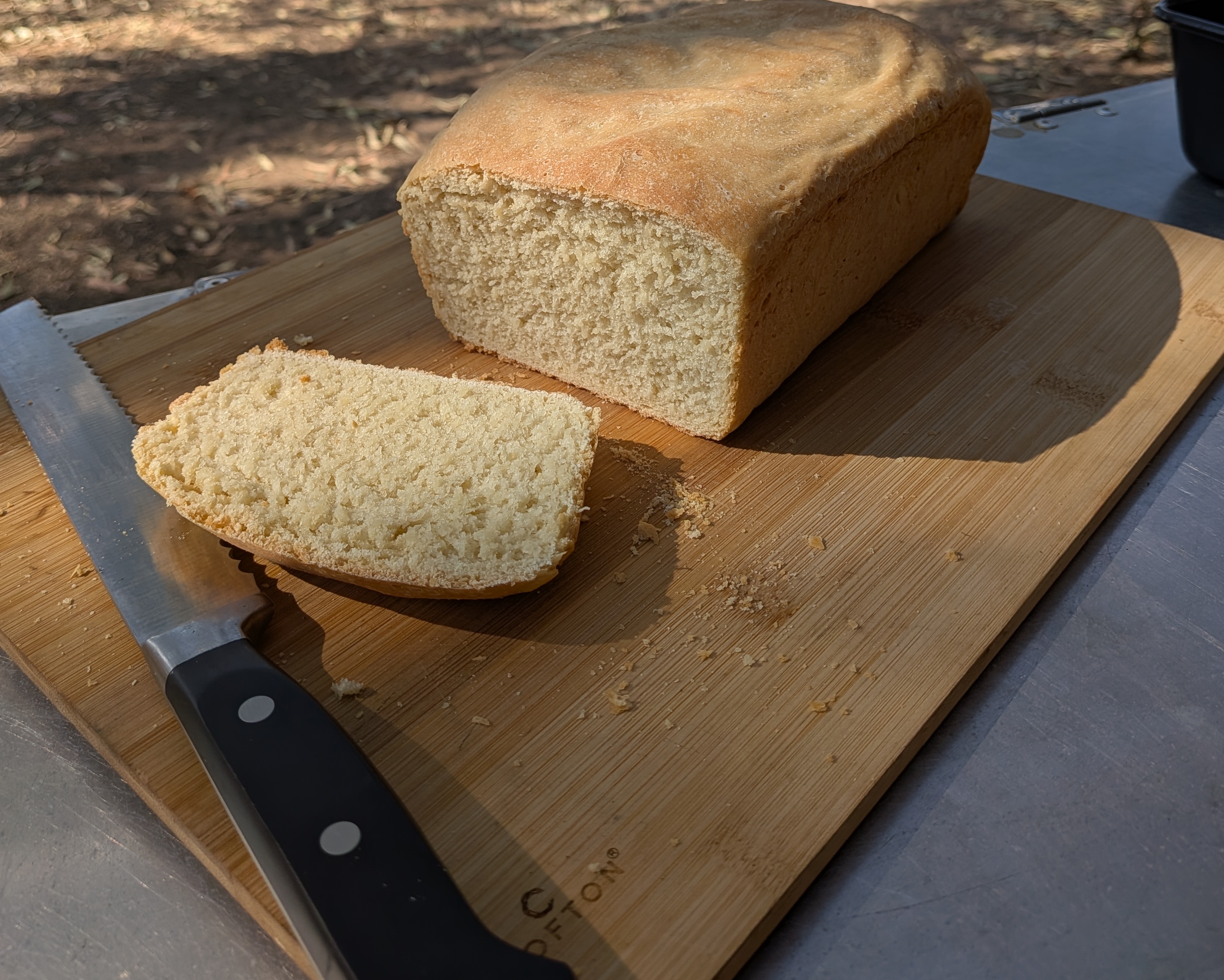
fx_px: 1159
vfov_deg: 43.9
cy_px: 215
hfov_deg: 55.7
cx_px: 617
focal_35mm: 32
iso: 28
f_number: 1.7
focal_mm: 4.53
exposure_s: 1/1211
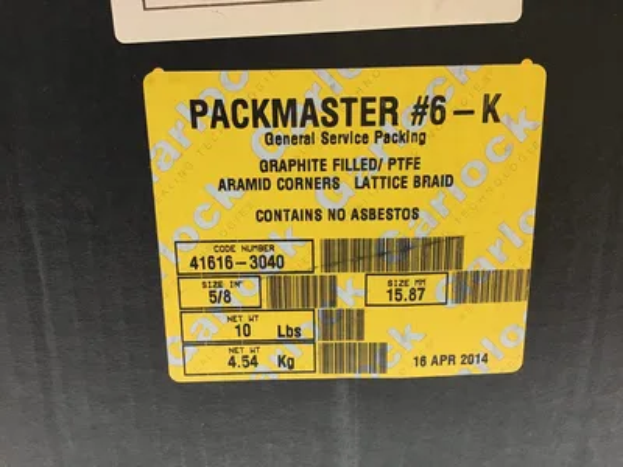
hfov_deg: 58.4
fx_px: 558
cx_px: 312
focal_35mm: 31
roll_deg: +2.7
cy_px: 234
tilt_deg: -13.7
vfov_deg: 45.4
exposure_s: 1/40
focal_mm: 3.3
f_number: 2.4
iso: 25
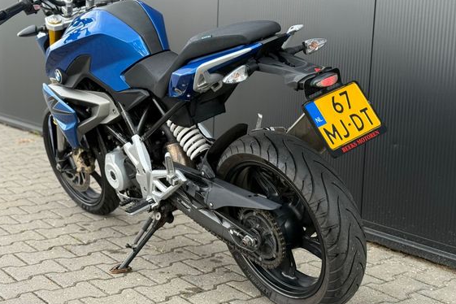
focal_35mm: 57
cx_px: 204
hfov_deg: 35.0
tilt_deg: -7.0
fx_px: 722
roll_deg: -1.7
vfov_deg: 23.8
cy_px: 128
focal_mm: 6.76
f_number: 1.78
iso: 125
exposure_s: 1/242
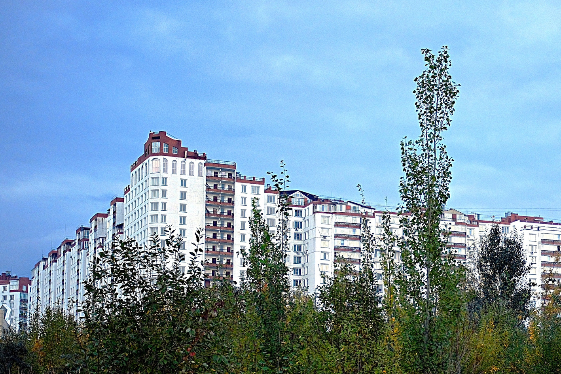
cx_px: 487
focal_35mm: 74
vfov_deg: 18.2
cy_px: 324
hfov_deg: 26.6
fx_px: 1153
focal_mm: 27
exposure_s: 1/320
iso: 400
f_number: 3.2
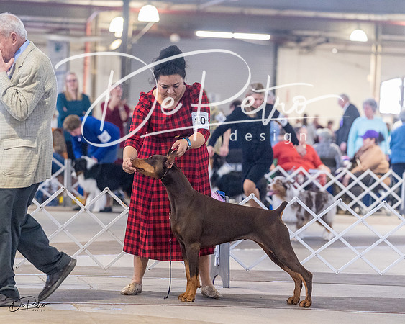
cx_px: 202
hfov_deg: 12.8
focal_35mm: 151
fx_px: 1808
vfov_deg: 10.2
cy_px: 162
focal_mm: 134
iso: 6400
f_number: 3.5
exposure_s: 1/320
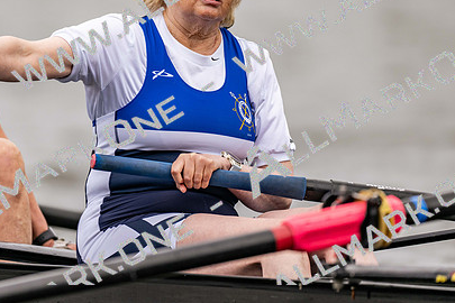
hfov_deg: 2.4
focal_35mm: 859
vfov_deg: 1.6
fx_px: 10856
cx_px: 151
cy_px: 93
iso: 320
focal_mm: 600
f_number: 4
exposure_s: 1/2500
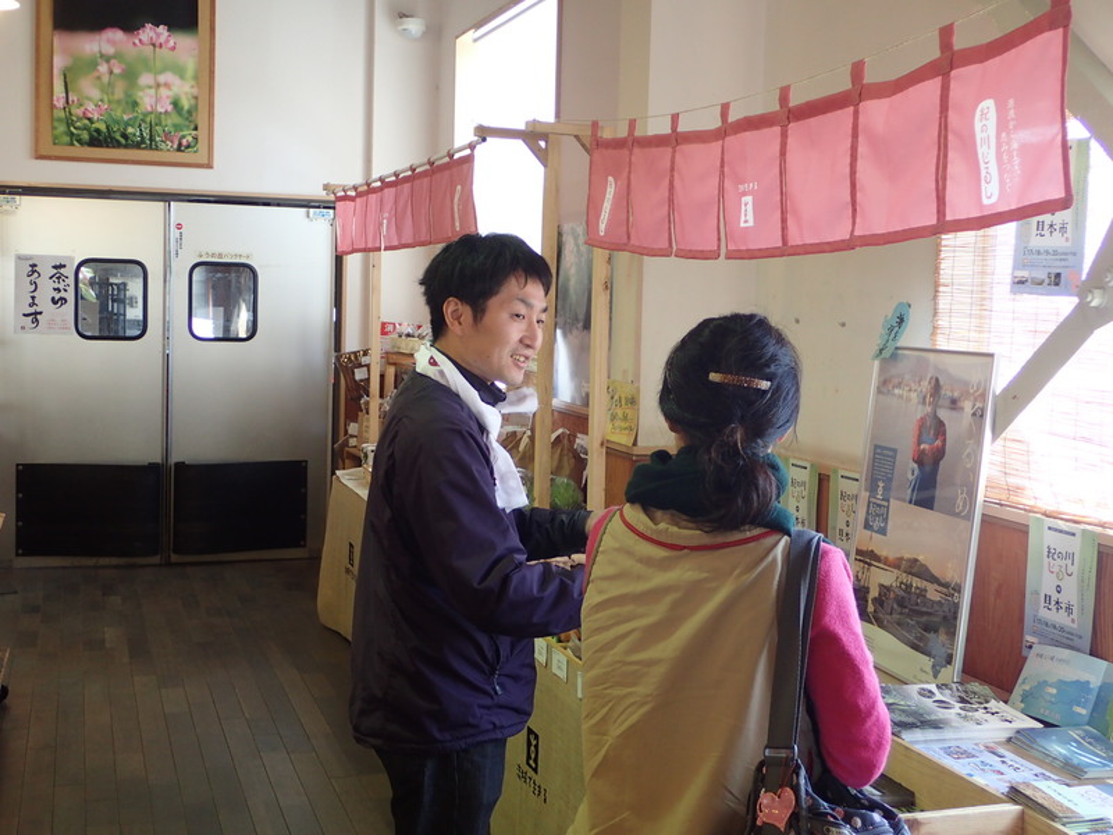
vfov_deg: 33.6
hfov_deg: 43.9
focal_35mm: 43
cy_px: 418
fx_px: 1383
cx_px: 556
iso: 200
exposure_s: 1/60
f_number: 2.9
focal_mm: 7.86
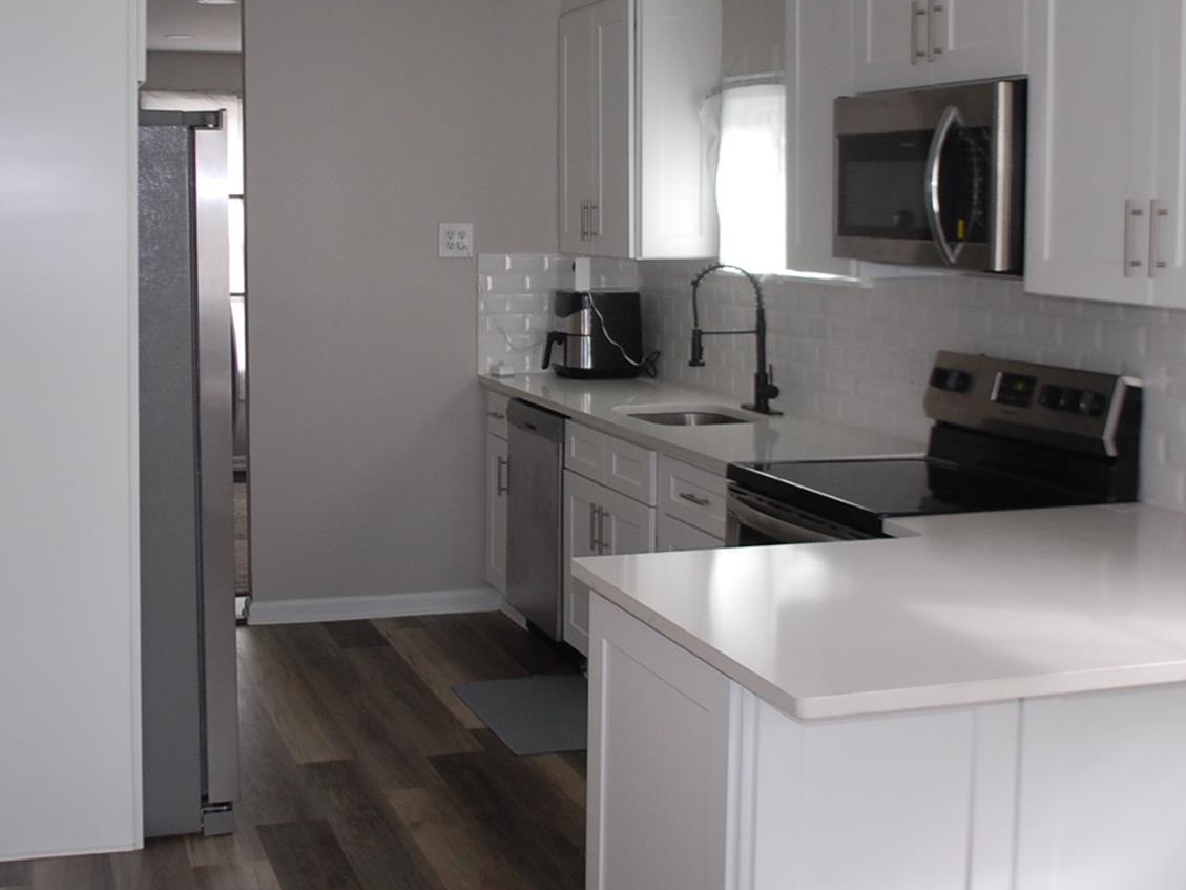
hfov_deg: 40.3
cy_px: 317
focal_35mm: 47
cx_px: 479
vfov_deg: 30.7
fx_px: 1610
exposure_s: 1/80
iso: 400
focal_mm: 18
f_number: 3.5
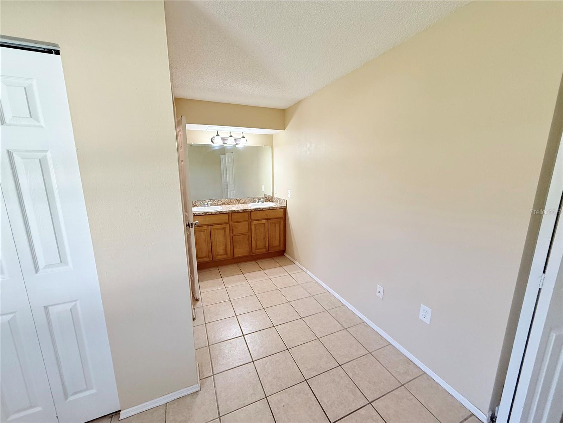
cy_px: 212
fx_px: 228
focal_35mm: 14
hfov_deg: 102.1
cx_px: 282
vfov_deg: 85.7
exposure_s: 1/120
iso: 250
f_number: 2.2
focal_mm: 2.22
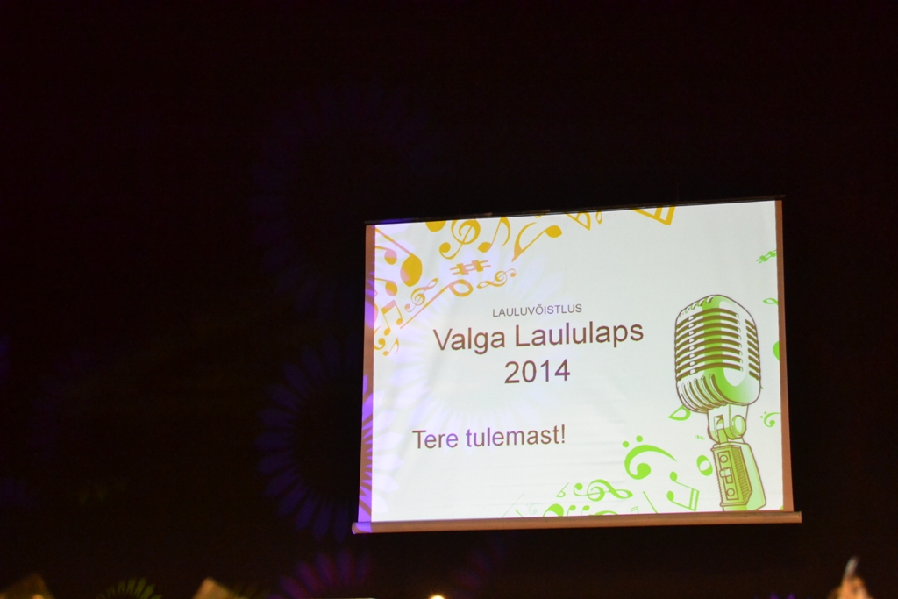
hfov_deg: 24.6
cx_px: 449
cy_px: 300
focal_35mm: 82
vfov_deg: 16.6
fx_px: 2058
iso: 3200
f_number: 5.6
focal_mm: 55
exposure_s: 1/40
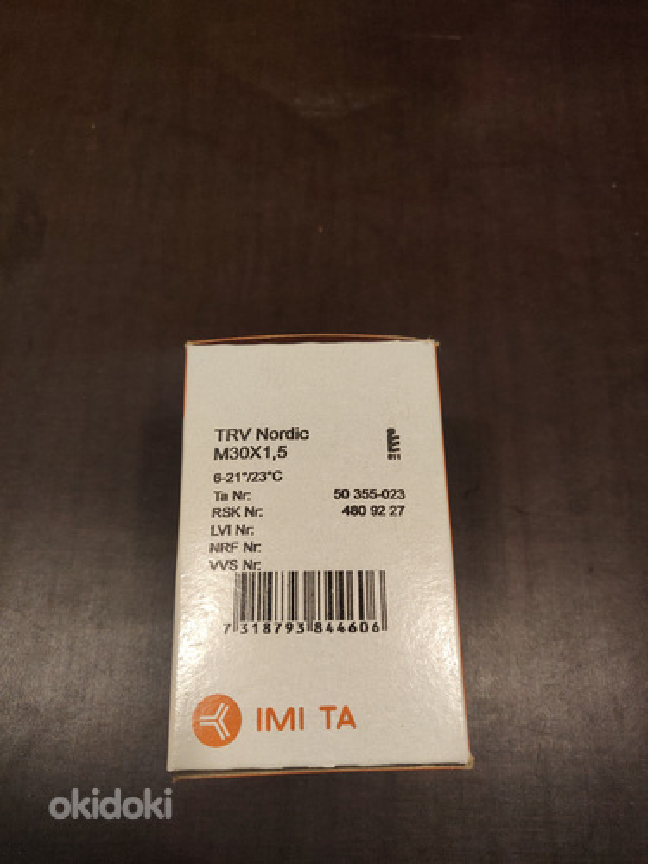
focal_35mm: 25
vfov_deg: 69.4
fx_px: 624
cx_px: 324
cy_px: 432
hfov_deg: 54.9
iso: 500
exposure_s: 1/50
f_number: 1.7
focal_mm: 4.25
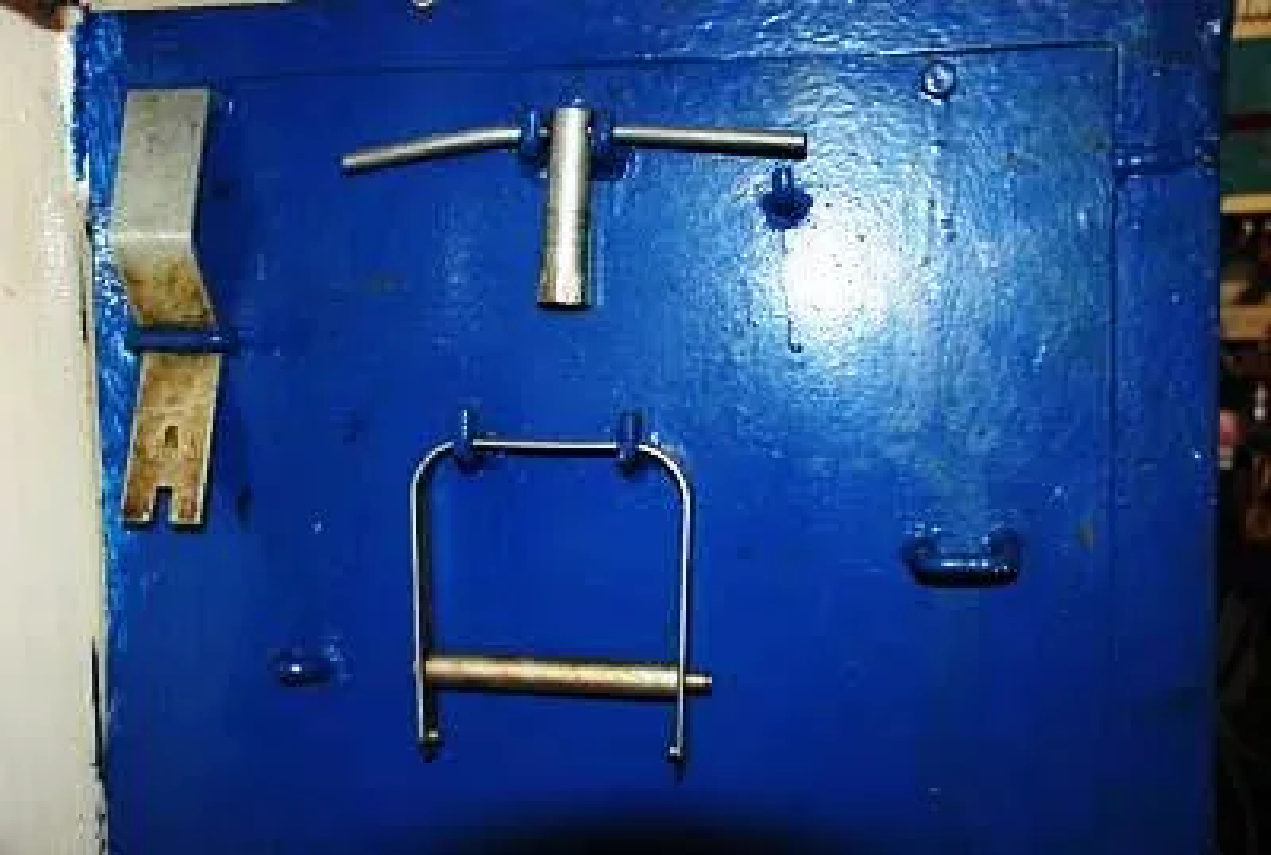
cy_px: 428
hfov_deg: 53.0
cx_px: 636
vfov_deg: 37.1
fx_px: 1274
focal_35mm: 36
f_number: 4
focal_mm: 24
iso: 200
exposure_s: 1/60
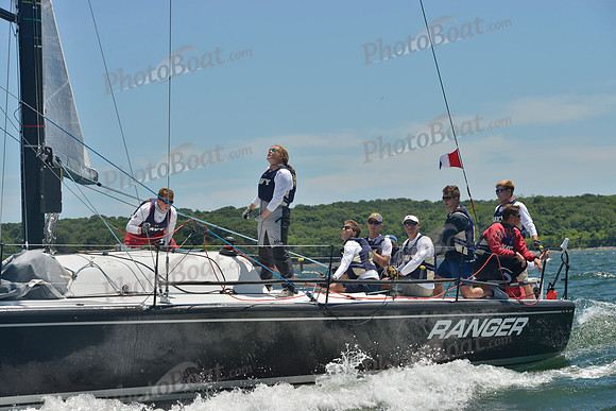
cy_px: 206
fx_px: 2088
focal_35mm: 122
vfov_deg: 11.2
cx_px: 308
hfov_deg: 16.8
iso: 280
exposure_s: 1/1250
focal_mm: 122
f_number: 9
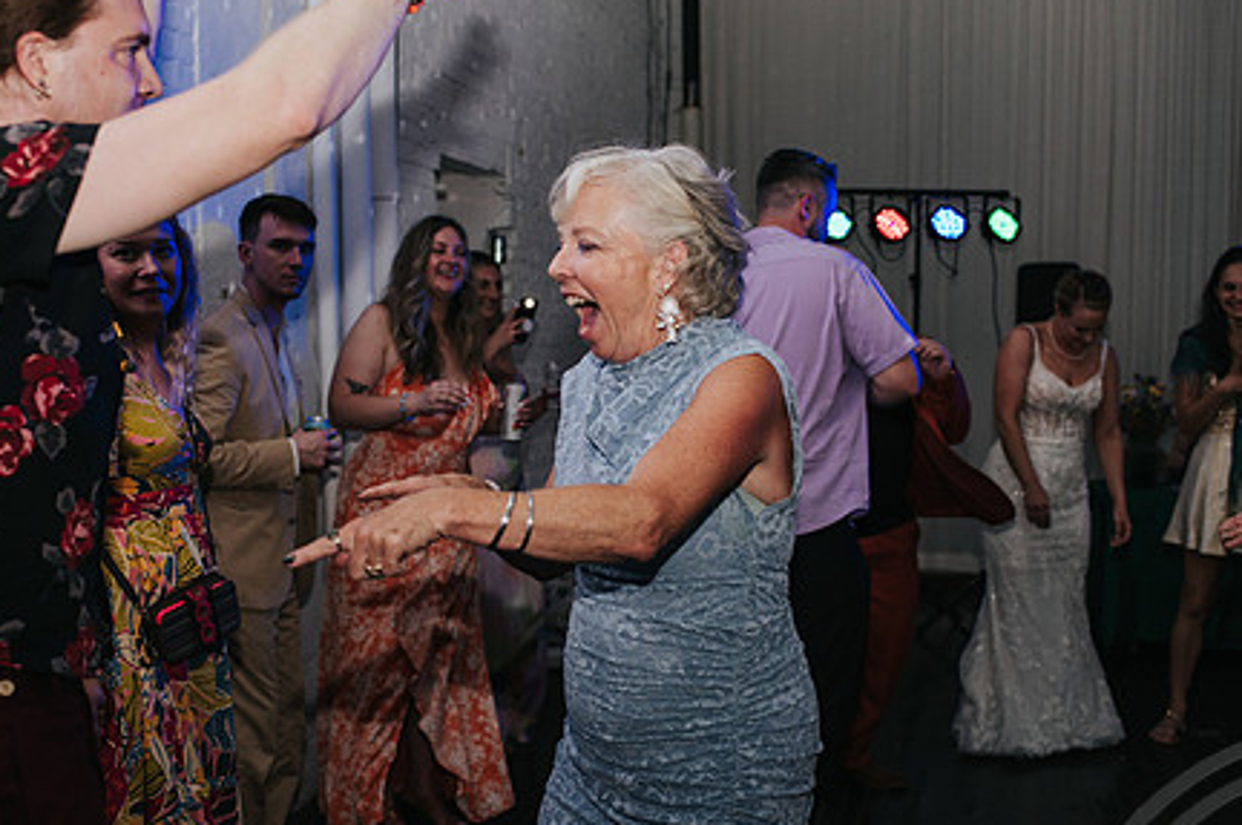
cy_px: 515
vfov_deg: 28.5
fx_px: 1620
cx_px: 610
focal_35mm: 47
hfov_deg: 42.0
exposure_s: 1/200
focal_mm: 35
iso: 1000
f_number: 2.8
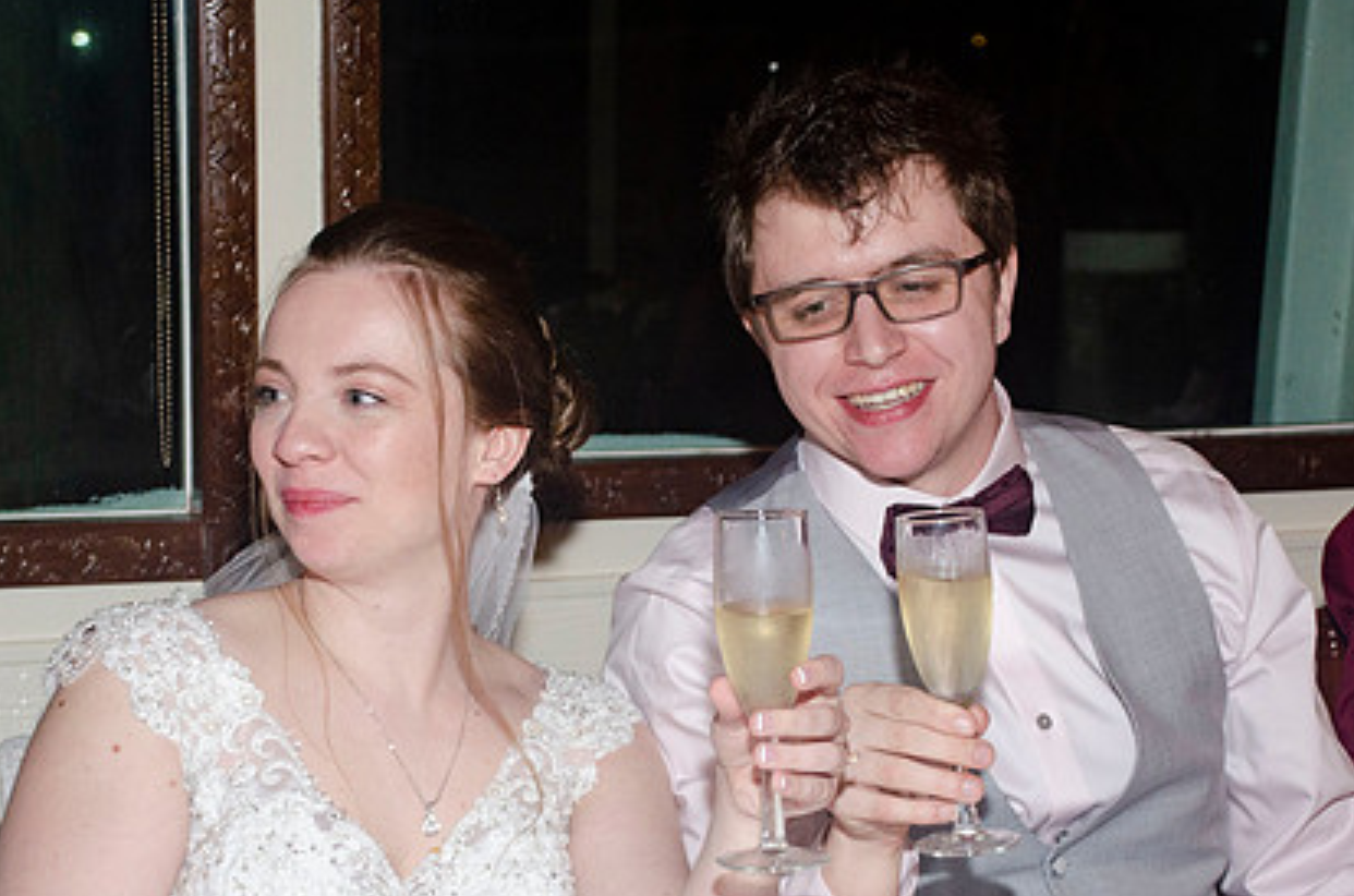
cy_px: 608
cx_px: 628
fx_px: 3152
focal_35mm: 84
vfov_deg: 16.1
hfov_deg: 24.2
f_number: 4.5
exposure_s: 1/60
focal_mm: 40
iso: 400
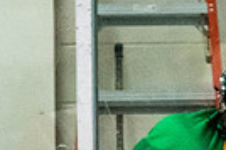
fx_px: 8026
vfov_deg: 1.1
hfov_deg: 1.6
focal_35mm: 1280
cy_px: 413
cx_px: 133
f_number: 2.8
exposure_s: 1/640
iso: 1800
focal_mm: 122
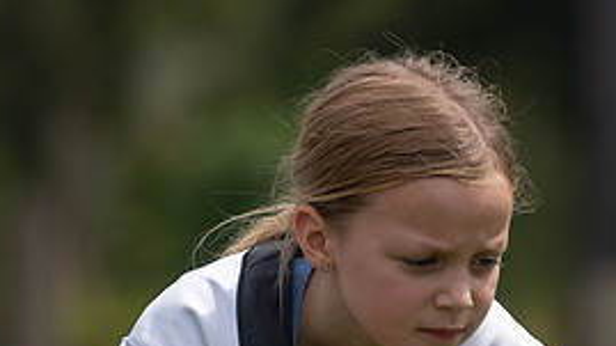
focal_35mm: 452
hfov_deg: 4.8
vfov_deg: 2.7
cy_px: 439
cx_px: 389
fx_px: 7379
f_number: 4
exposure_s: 1/1250
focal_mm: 200
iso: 100
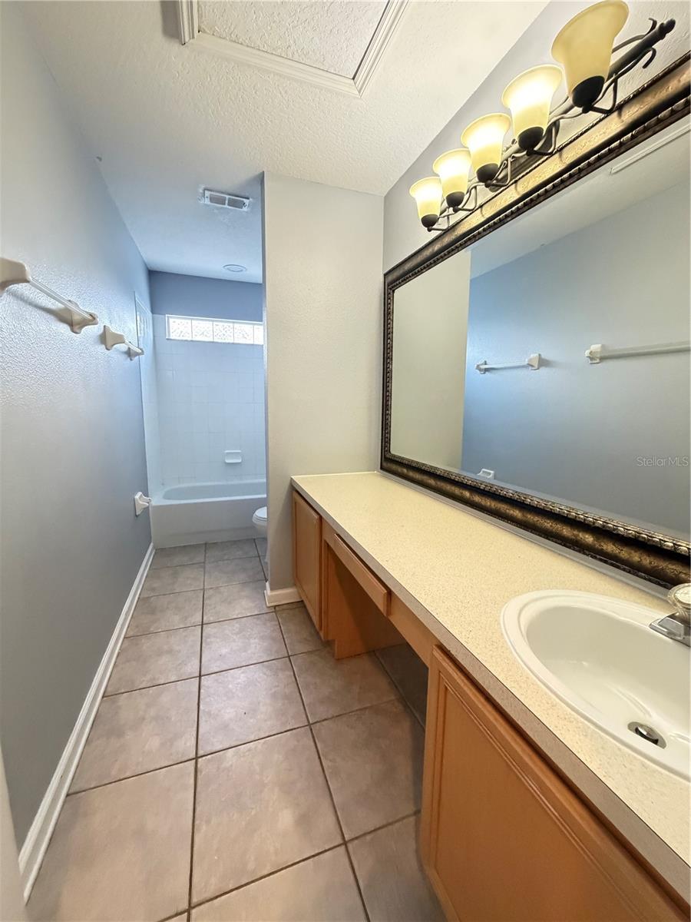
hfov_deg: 85.7
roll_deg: -0.9
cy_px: 461
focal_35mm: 14
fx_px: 373
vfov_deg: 102.1
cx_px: 346
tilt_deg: -9.7
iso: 800
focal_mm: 2.22
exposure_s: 1/60
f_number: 2.2
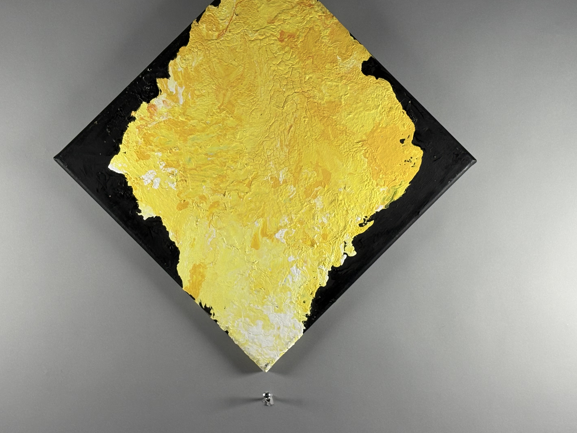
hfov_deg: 26.3
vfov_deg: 19.9
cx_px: 280
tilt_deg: +2.3
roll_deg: +0.5
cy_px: 167
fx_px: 1234
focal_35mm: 74
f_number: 1.6
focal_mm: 5.96
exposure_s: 1/60
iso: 50
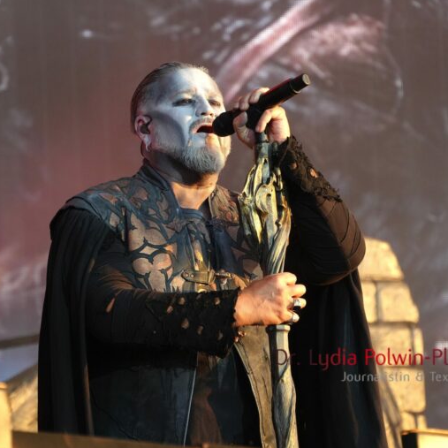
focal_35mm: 323
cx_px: 202
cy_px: 224
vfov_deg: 5.4
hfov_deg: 5.4
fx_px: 4724
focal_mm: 167
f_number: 6.3
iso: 1250
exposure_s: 1/320
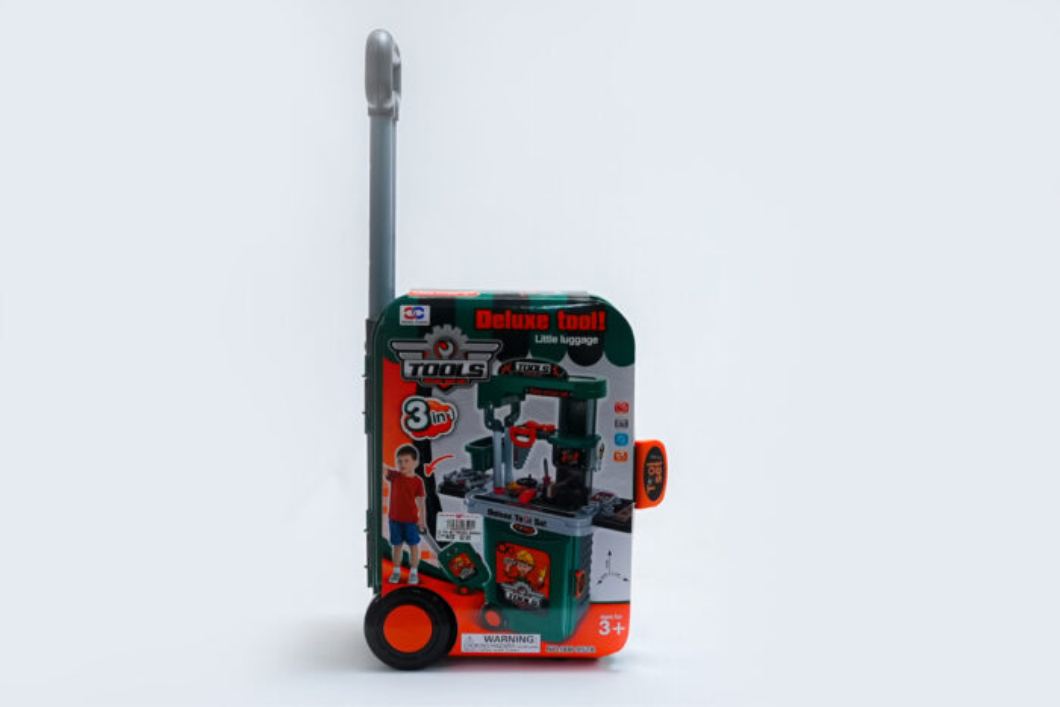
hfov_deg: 38.9
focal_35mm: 51
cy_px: 354
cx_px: 530
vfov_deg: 26.5
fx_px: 1502
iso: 3200
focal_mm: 34
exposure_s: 1/125
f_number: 11
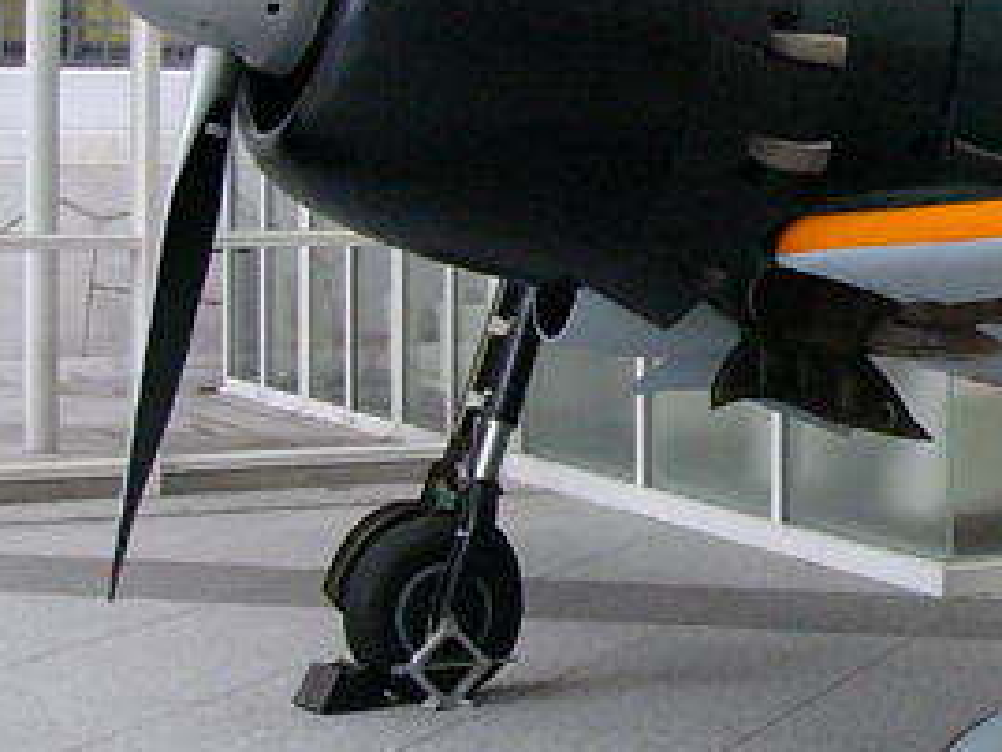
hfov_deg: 17.1
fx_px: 3099
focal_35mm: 107
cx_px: 1363
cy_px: 115
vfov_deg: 13.8
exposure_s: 1/100
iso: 200
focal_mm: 6
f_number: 2.8
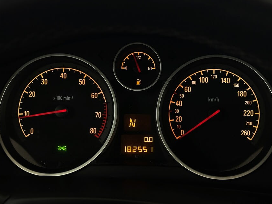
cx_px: 138
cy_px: 102
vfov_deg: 28.6
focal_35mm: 51
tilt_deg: -24.1
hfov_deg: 37.5
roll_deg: -0.3
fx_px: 401
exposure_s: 1/33
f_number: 1.78
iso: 160
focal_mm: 6.86
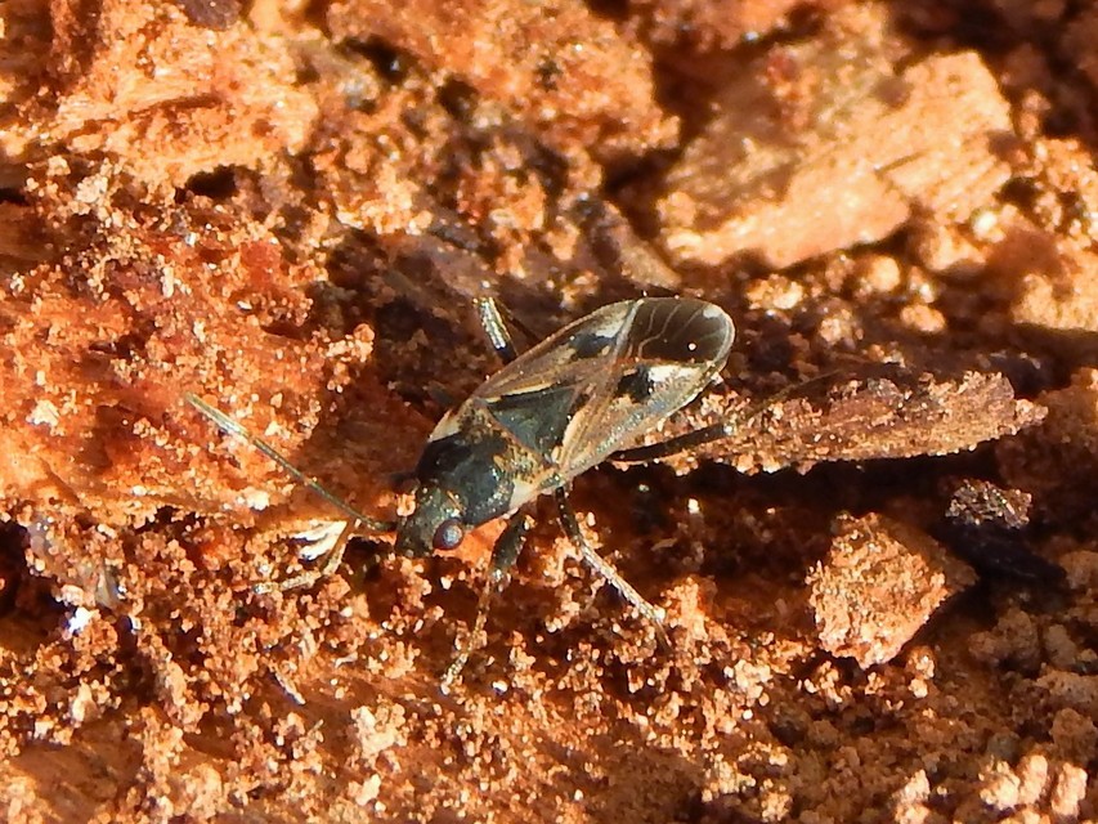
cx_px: 549
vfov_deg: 10.5
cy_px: 412
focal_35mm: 141
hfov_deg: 14.0
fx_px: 4473
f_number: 4.9
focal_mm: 25.3
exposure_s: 1/320
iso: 125
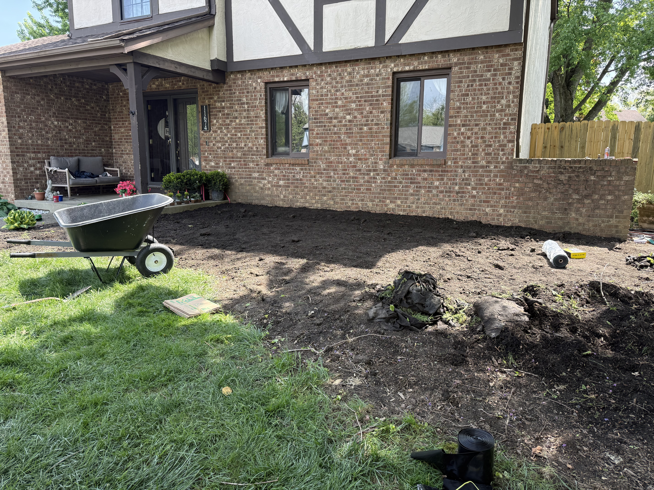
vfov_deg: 56.8
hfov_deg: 71.6
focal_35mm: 24
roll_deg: -0.6
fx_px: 453
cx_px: 327
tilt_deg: -9.3
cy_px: 245
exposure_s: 1/627
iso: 100
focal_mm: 6.76
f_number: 1.78
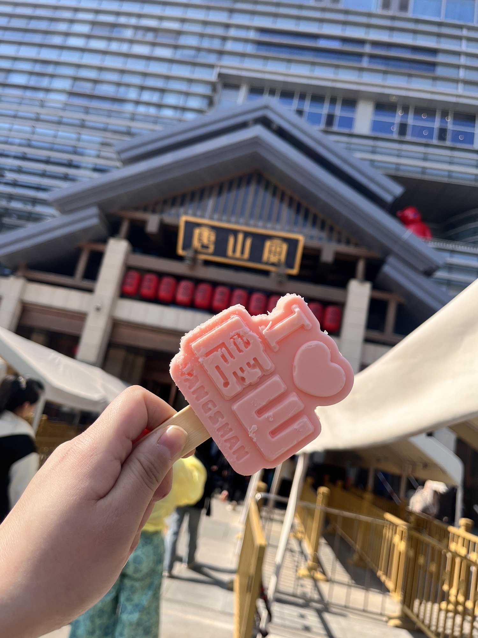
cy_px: 319
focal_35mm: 26
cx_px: 239
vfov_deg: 67.3
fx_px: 479
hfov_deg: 53.1
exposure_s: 1/1672
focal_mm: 5.1
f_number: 1.6
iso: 50
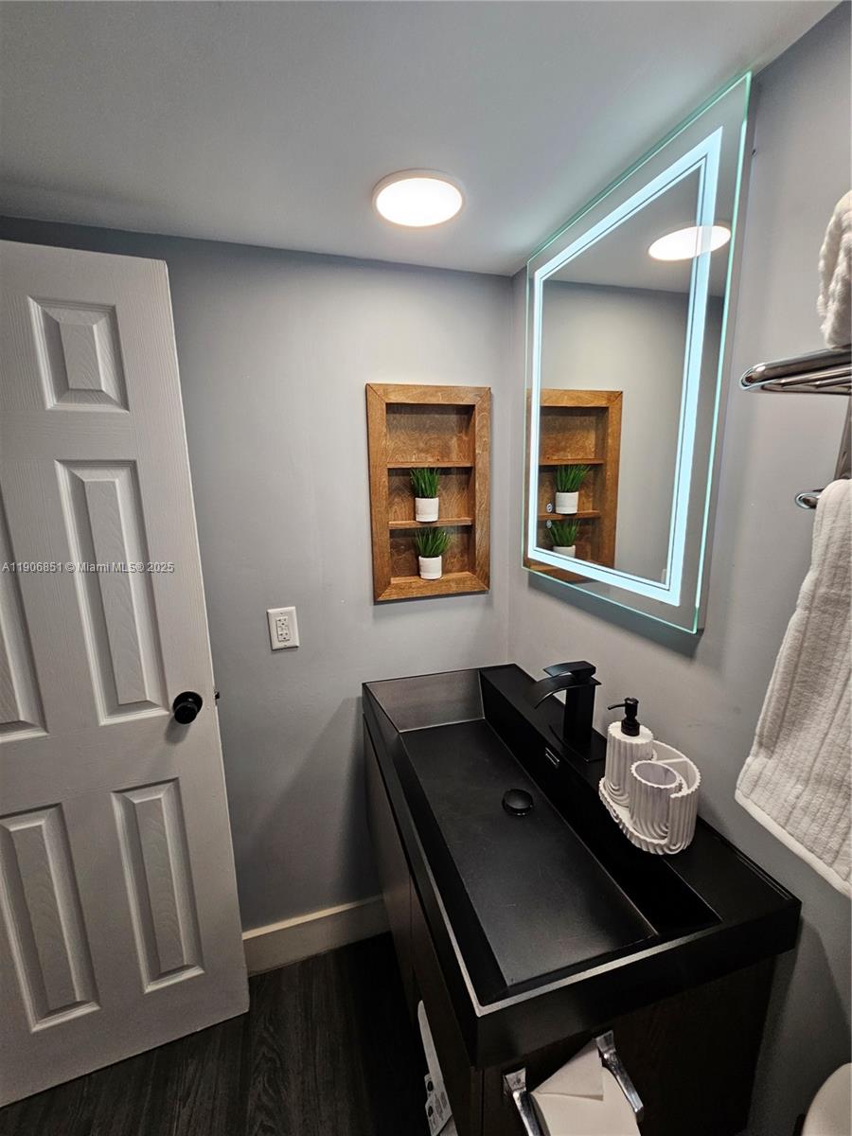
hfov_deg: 89.9
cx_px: 426
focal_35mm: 13
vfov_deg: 106.2
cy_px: 568
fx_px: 427
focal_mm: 2.2
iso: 160
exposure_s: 1/60
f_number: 2.2
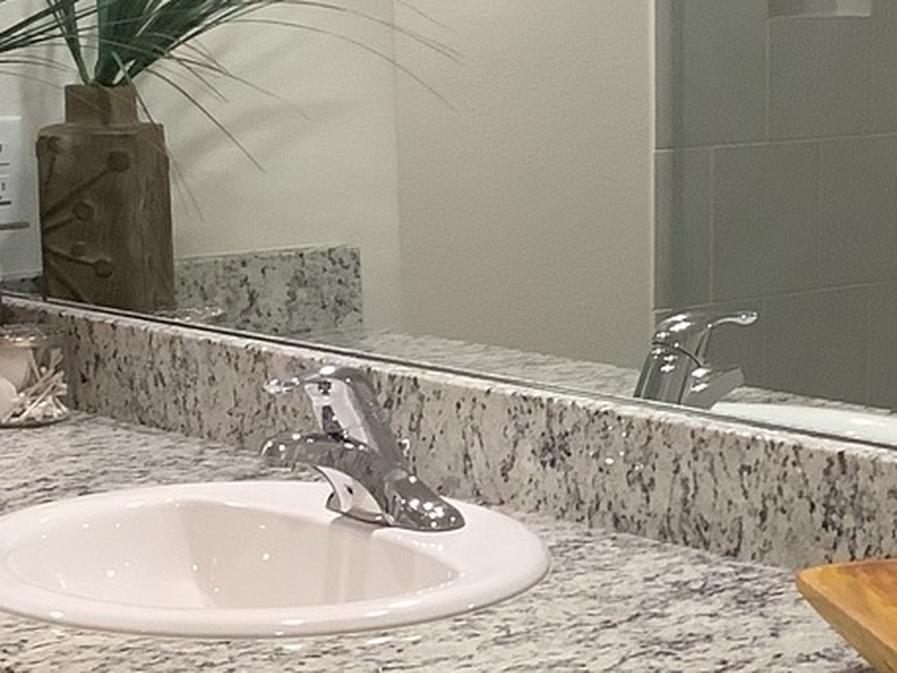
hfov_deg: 19.8
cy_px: 504
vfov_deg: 15.0
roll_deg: +1.4
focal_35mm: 98
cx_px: 708
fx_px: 2539
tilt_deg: -13.3
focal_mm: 3.3
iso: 250
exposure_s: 1/60
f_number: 2.4
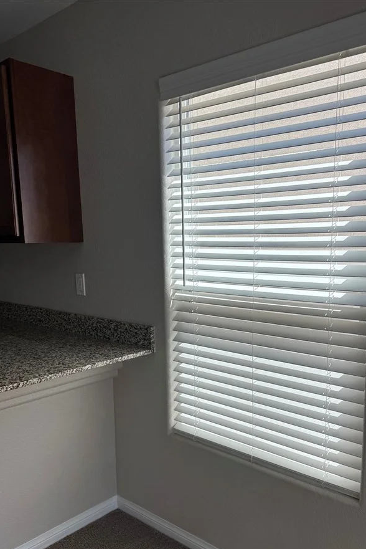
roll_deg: +0.7
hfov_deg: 44.7
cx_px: 223
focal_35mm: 29
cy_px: 318
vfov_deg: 63.3
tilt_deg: -11.1
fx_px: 442
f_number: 1.78
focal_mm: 6.76
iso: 80
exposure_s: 1/491
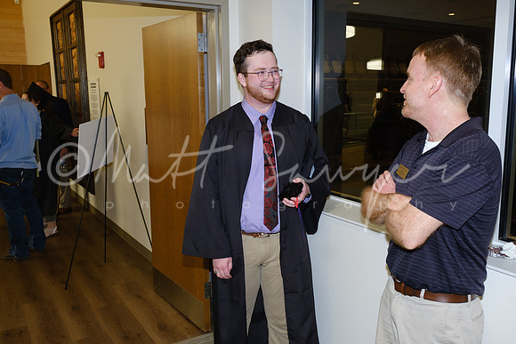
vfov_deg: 41.1
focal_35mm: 32
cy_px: 172
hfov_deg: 58.7
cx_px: 258
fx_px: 459
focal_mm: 21.3
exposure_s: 1/60
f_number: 5.6
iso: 800
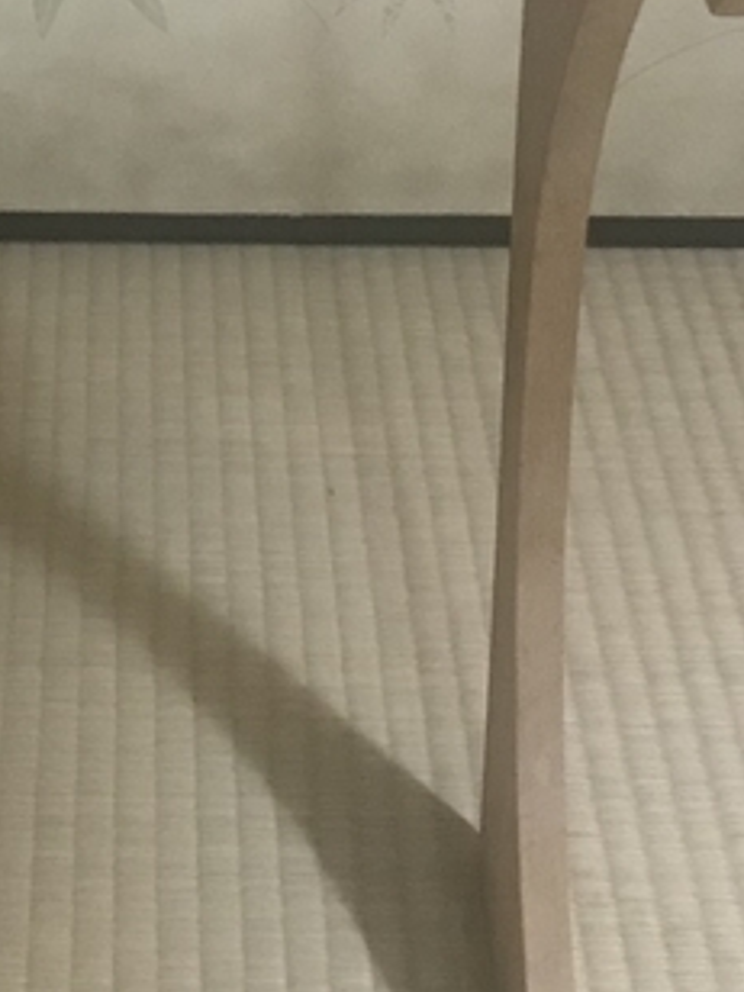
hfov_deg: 15.7
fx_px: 2665
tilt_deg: -30.6
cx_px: 87
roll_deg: -0.7
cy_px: 251
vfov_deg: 20.9
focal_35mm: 93
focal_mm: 3.99
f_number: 1.8
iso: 100
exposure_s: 1/13
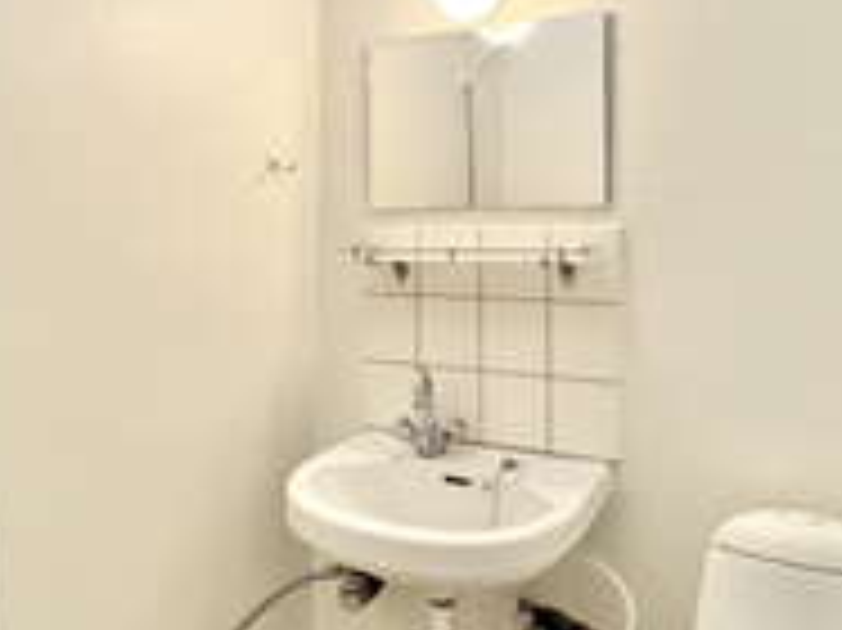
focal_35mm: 28
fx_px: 681
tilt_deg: +0.4
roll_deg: +0.0
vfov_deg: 49.0
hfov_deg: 63.1
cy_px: 220
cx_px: 493
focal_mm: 2.22
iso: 125
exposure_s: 1/100
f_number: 2.2
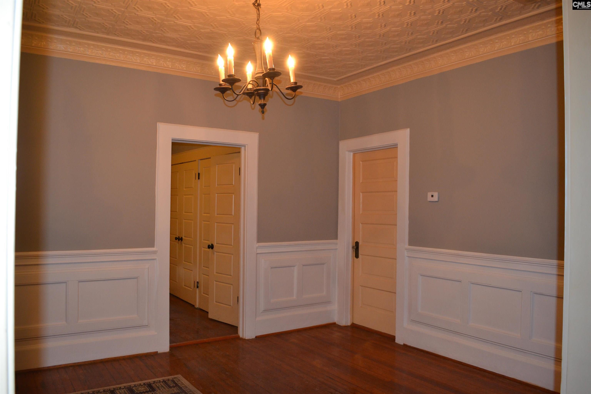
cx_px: 296
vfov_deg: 47.9
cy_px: 197
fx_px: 443
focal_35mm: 27
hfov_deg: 67.4
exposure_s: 1/60
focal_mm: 18
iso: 640
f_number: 3.5
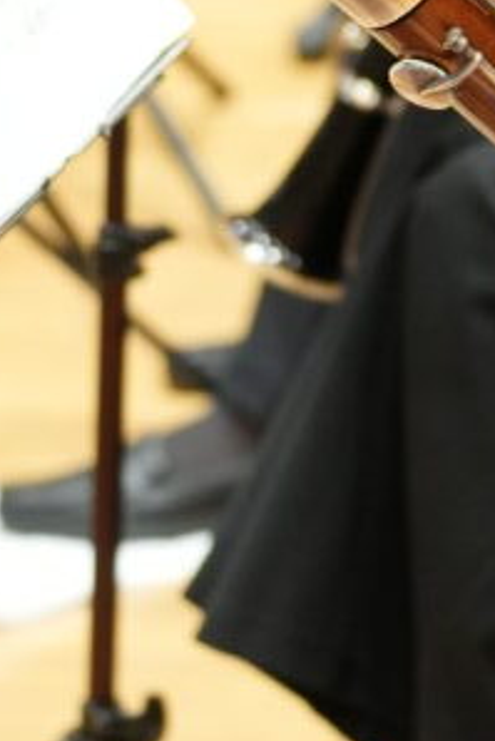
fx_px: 7951
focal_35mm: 386
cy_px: -264
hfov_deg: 3.5
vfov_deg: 5.3
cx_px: 822
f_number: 4.5
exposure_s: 1/100
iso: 2500
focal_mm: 90
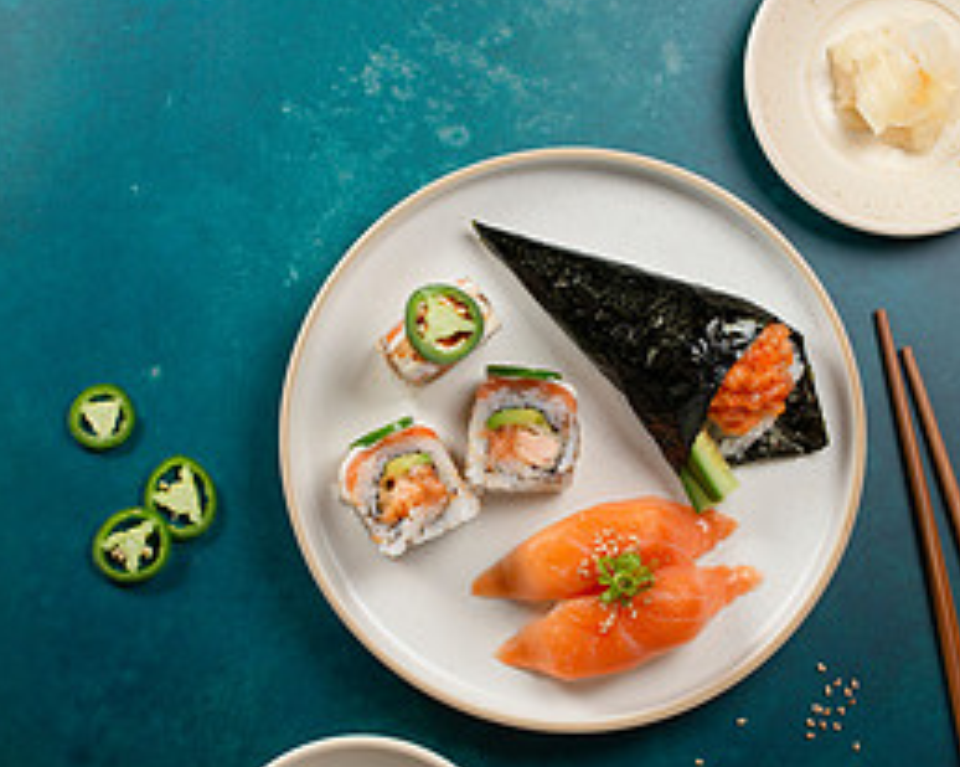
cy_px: 421
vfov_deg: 18.7
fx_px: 2328
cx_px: 510
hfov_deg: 23.3
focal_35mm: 82
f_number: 9
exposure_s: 1/200
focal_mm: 50
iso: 250
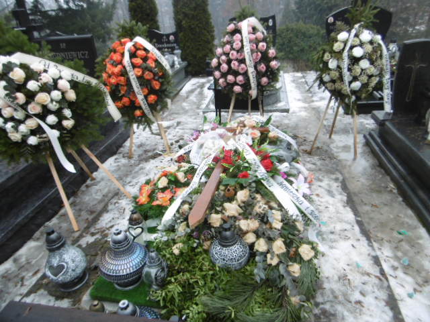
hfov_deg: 71.6
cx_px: 215
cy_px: 161
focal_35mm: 24
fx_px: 298
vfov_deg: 56.8
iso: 100
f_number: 3.1
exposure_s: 1/60
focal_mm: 4.3
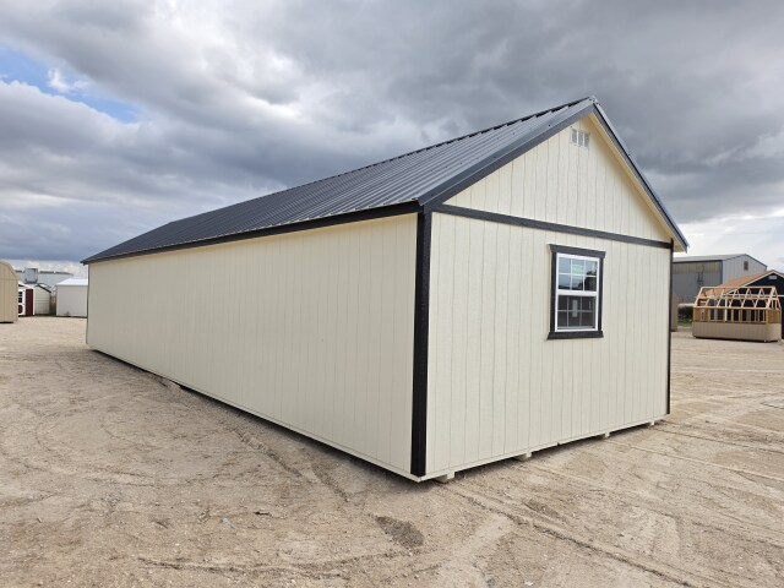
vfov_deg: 58.9
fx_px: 521
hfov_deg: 73.9
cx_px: 392
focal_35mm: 23
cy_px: 294
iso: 64
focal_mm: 6.5
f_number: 1.4
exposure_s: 1/4648
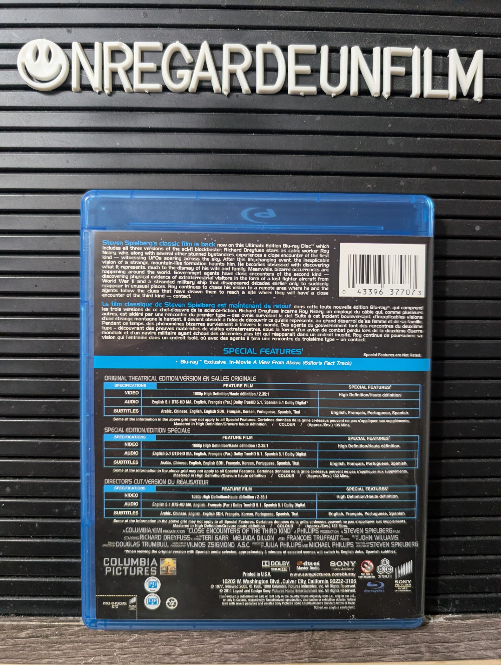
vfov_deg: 71.5
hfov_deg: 56.9
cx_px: 250
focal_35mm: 24
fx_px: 462
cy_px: 332
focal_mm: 6.9
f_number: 1.68
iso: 1093
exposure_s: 1/120
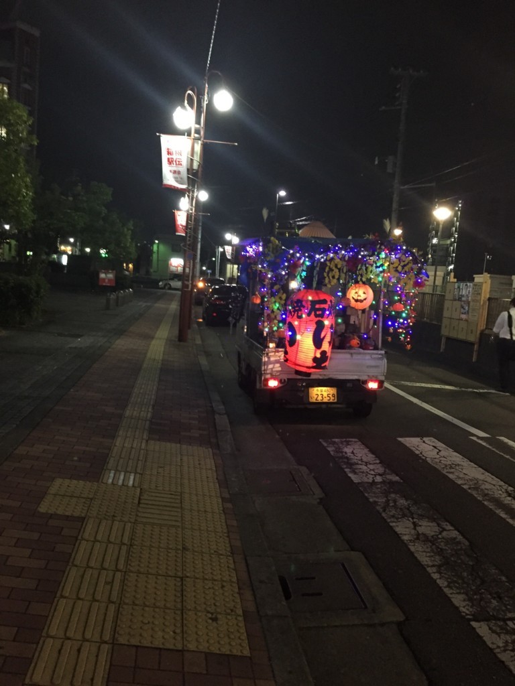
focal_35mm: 29
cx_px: 258
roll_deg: -4.6
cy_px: 343
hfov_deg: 48.2
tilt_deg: -5.1
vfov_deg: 61.7
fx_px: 575
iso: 320
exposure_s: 1/15
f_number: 2.2
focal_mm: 4.15
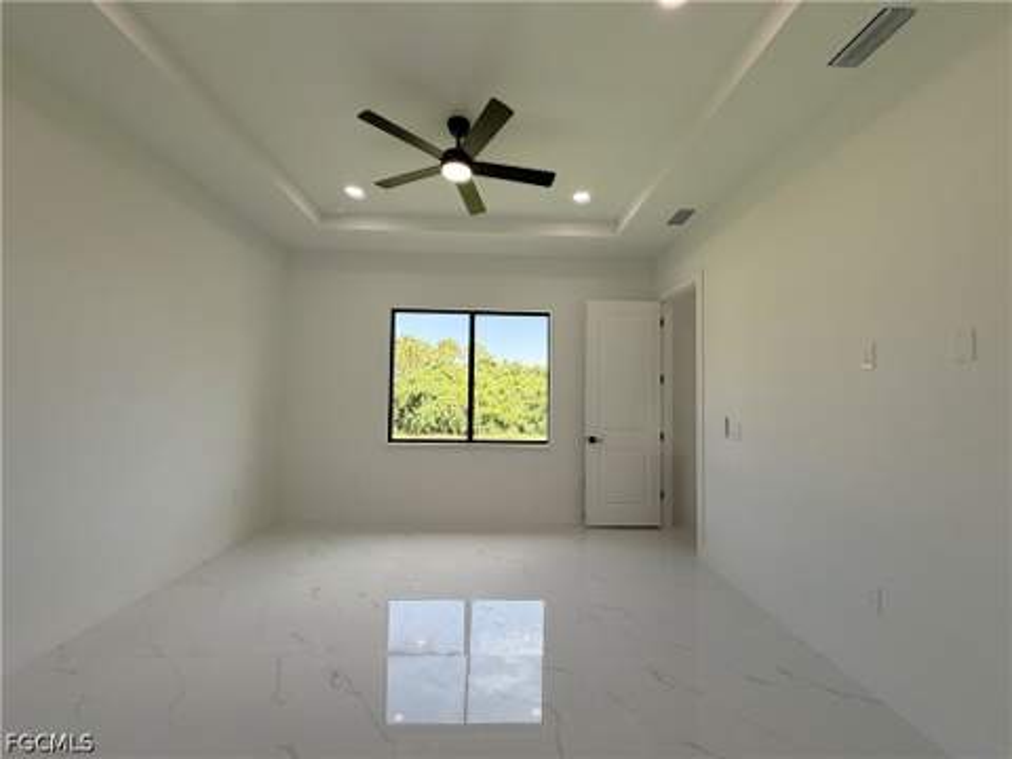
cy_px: 380
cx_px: 506
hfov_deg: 102.1
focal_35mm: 14
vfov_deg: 85.7
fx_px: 409
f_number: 2.2
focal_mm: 2.22
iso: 50
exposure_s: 1/130
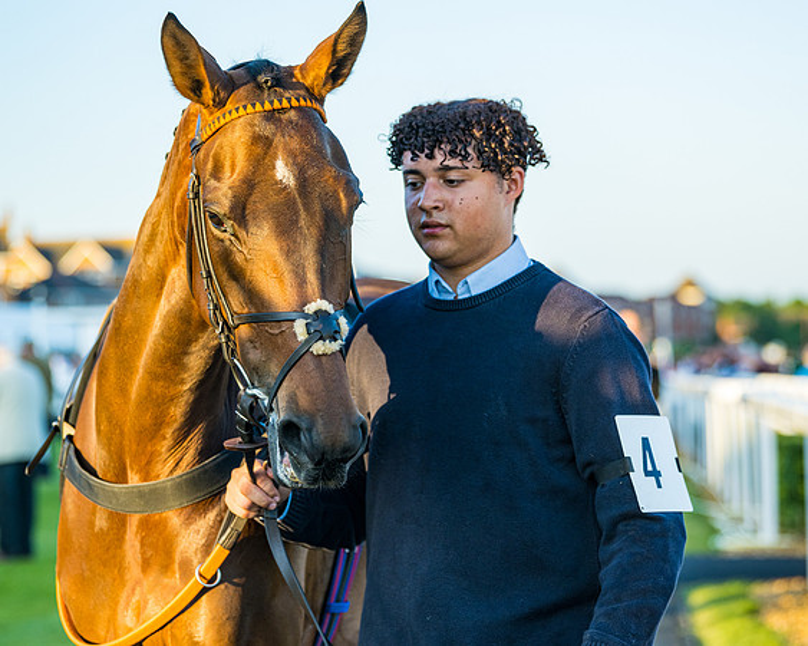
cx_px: 427
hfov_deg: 16.7
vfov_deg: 13.4
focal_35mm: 115
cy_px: 323
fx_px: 2746
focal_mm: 102
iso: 400
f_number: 4
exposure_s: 1/640
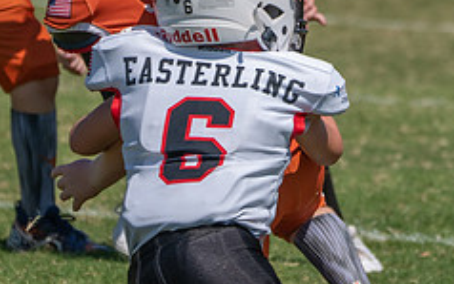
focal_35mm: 680
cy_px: 27
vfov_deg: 1.9
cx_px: 275
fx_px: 8418
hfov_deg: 3.1
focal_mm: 221
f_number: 5.6
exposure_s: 1/800
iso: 100
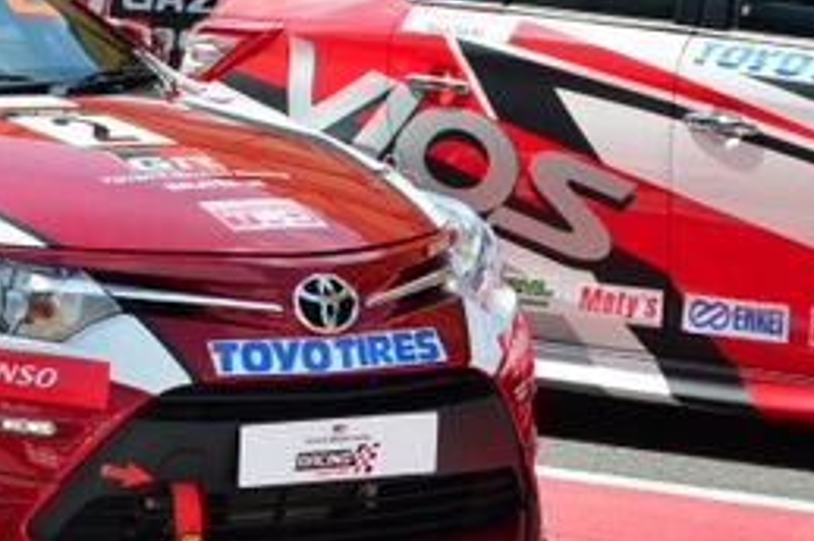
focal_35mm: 259
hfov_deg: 7.8
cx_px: -317
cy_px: 170
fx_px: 5849
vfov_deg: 5.3
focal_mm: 56
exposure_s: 1/1250
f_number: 9
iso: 800
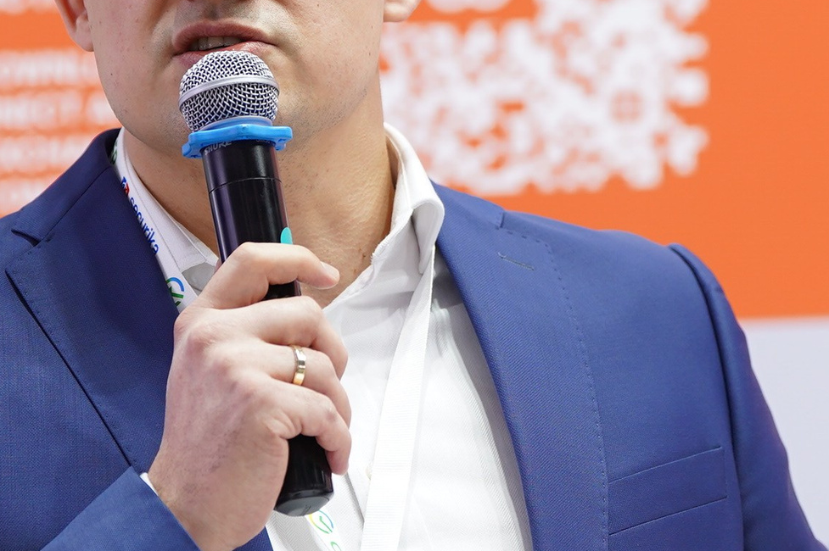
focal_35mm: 275
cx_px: 604
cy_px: 225
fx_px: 6328
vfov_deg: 5.0
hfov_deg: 7.5
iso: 640
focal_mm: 105
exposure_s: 1/100
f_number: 3.2
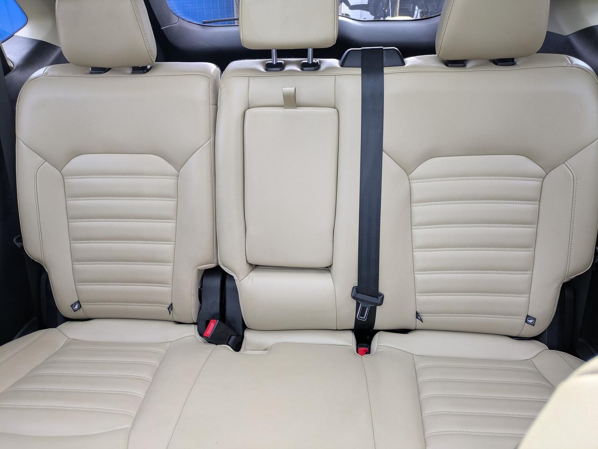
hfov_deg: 69.4
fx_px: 432
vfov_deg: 54.9
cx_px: 299
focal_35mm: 25
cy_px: 224
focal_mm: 5.43
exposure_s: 1/60
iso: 55
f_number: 1.89
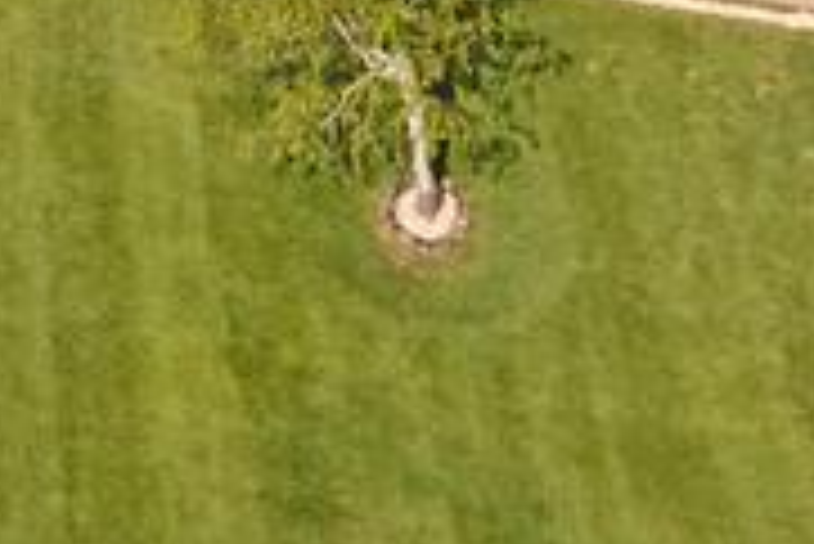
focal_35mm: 175
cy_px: -1284
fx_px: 3960
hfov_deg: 11.6
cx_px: 36
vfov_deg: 6.8
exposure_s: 1/730
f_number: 2.8
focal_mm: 8.38
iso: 110
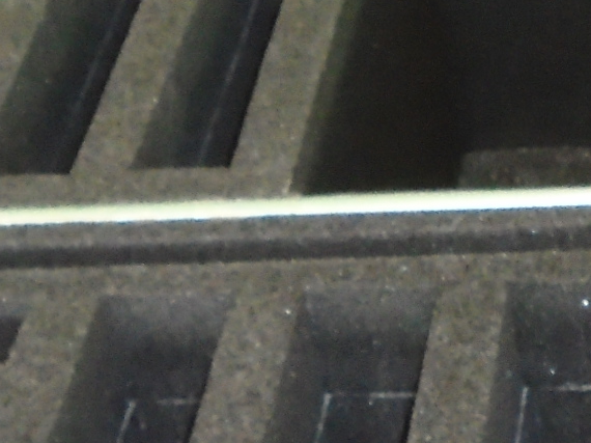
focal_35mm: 141
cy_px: 232
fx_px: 2406
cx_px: 904
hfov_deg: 13.2
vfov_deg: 10.5
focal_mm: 5.5
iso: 400
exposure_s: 1/40
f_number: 3.5
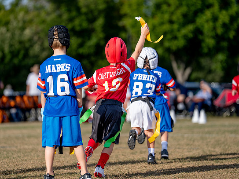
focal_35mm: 181
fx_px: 1249
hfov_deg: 10.9
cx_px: 104
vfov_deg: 8.2
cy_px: 90
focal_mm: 163
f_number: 2.8
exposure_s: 1/4000
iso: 250
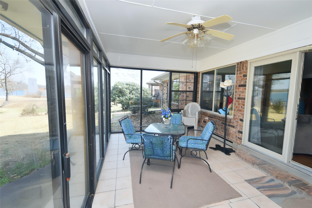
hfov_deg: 100.4
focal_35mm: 15
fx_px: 130
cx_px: 156
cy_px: 104
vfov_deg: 77.3
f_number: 5
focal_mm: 10
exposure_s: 1/200
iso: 140
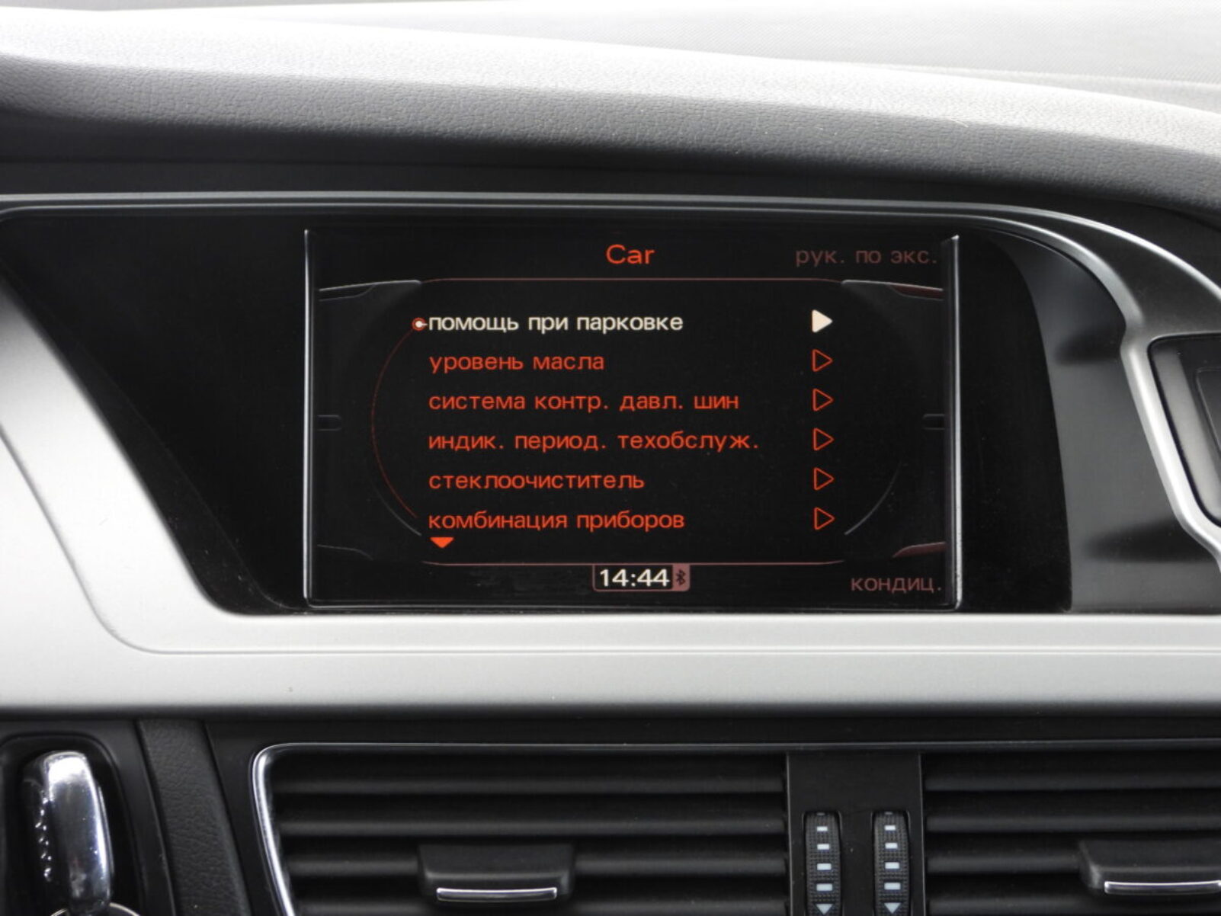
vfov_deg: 14.1
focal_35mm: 105
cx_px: 610
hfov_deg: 18.7
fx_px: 3704
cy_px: 458
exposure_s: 1/60
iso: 250
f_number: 4
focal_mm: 18.9
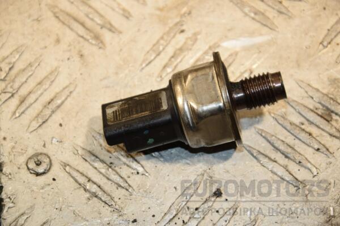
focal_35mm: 158
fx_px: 1487
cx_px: 170
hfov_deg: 13.0
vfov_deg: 8.7
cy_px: 113
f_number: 8
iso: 800
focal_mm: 105
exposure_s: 1/200
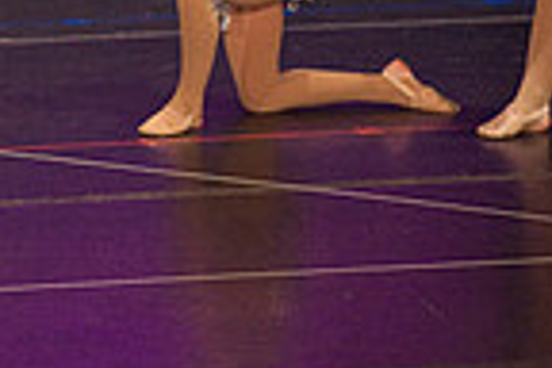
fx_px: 12342
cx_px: -92
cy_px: -253
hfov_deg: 2.6
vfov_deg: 1.7
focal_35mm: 805
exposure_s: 1/200
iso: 3200
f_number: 4
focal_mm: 200
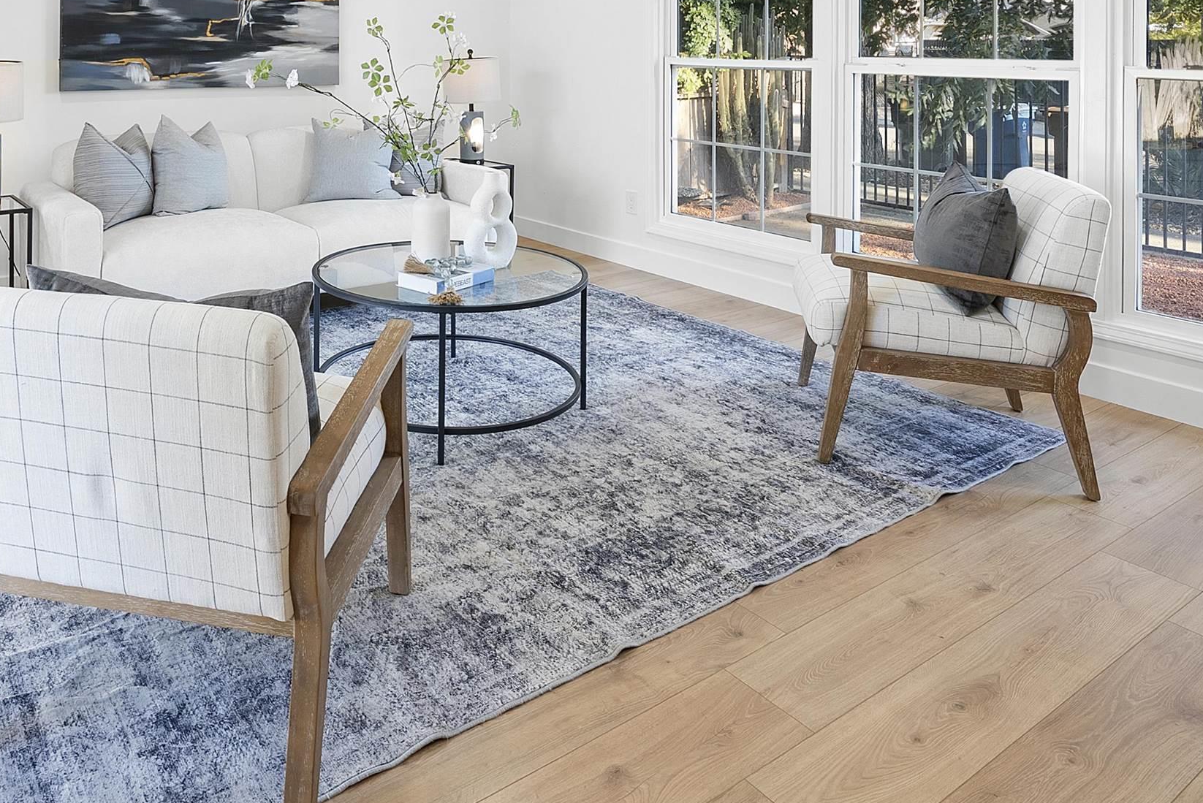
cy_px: 61
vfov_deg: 42.1
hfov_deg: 63.8
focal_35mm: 28
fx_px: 936
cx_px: 403
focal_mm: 15
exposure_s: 1/4
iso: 200
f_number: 8
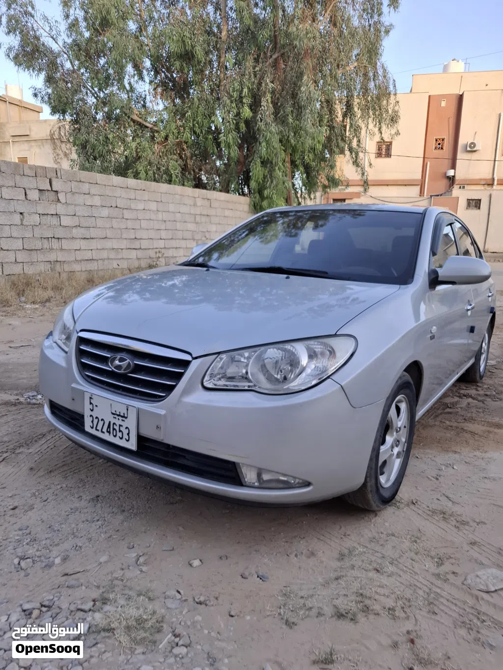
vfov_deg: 73.9
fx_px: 446
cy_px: 335
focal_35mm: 23
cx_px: 252
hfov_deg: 58.9
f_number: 1.8
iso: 50
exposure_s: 1/118
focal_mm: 5.54
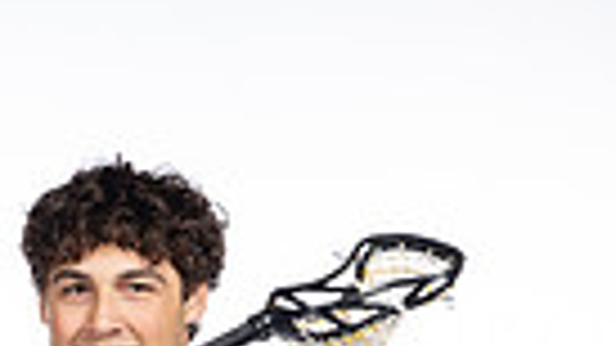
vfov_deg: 6.6
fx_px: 2809
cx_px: 90
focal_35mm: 172
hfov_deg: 12.4
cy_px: 926
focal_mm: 50
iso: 640
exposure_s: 1/250
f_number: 7.1
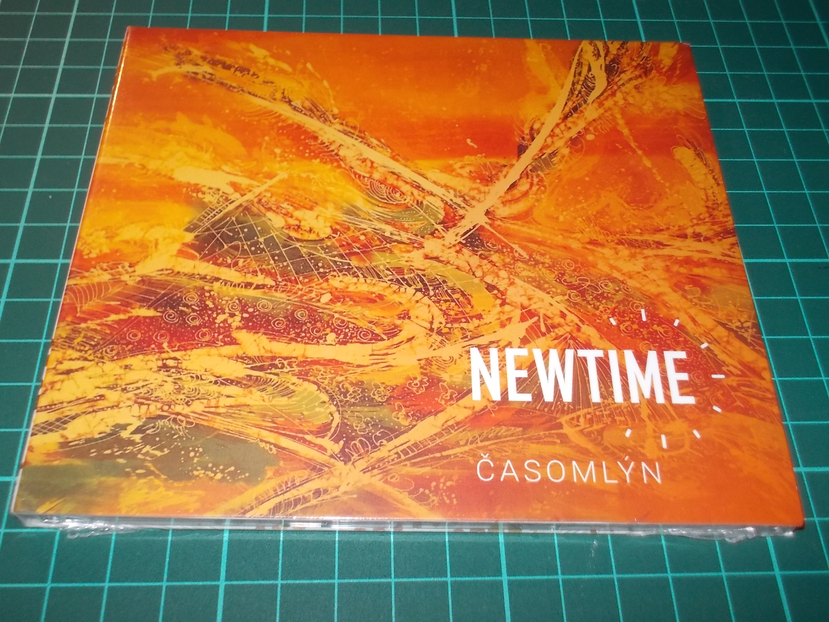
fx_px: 886
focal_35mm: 37
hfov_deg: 50.1
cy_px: 311
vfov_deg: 38.7
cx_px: 414
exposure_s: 1/30
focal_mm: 5.2
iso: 200
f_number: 3.7
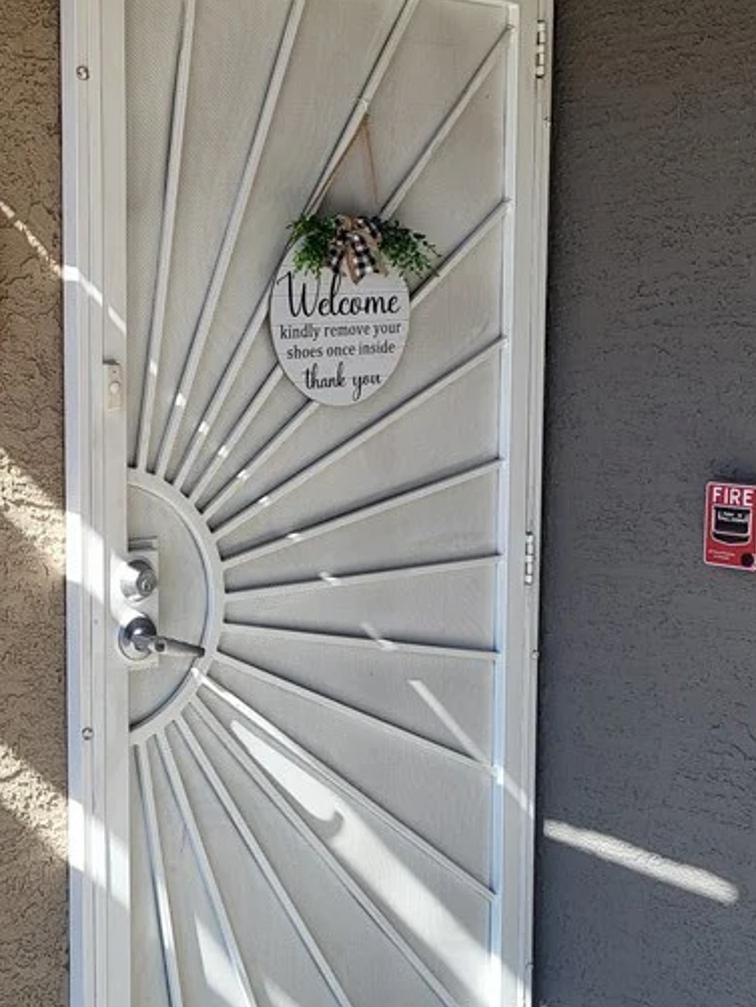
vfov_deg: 36.2
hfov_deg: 27.2
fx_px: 1542
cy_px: 516
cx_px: 188
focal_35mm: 53
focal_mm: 5.4
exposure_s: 1/838
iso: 40
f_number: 1.8
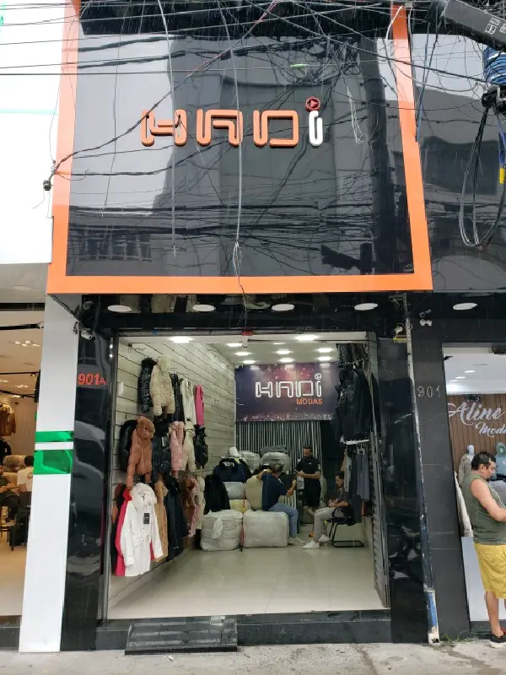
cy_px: 338
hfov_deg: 53.1
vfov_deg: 67.3
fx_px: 507
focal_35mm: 26
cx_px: 253
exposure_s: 1/120
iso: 64
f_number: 2.4
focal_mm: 4.3
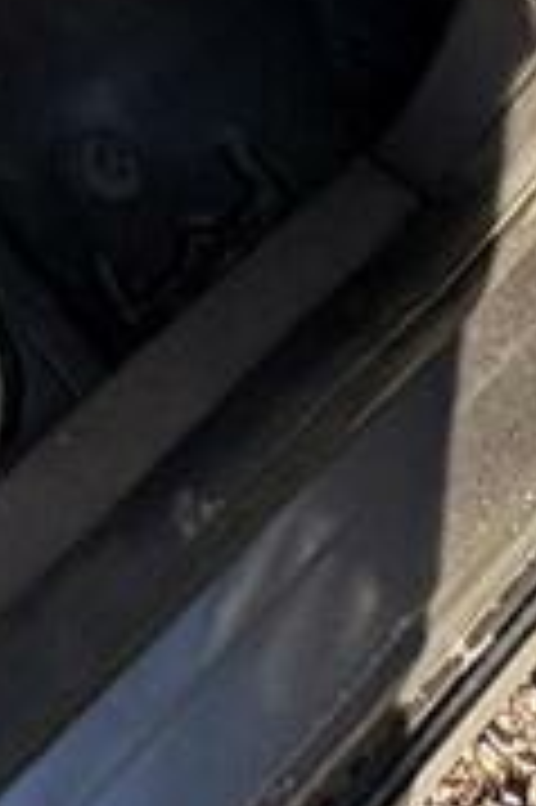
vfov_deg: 18.5
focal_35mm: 73
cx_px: -387
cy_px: -792
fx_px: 1633
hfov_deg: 16.1
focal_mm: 2.22
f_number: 2.2
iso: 64
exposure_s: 1/101
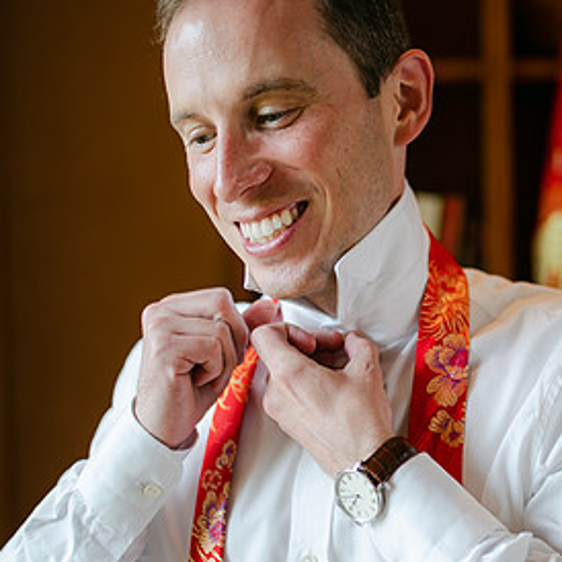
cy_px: 328
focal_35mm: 63
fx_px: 1157
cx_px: 418
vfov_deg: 27.3
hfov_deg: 27.0
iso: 125
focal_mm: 35
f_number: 1.4
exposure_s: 1/125
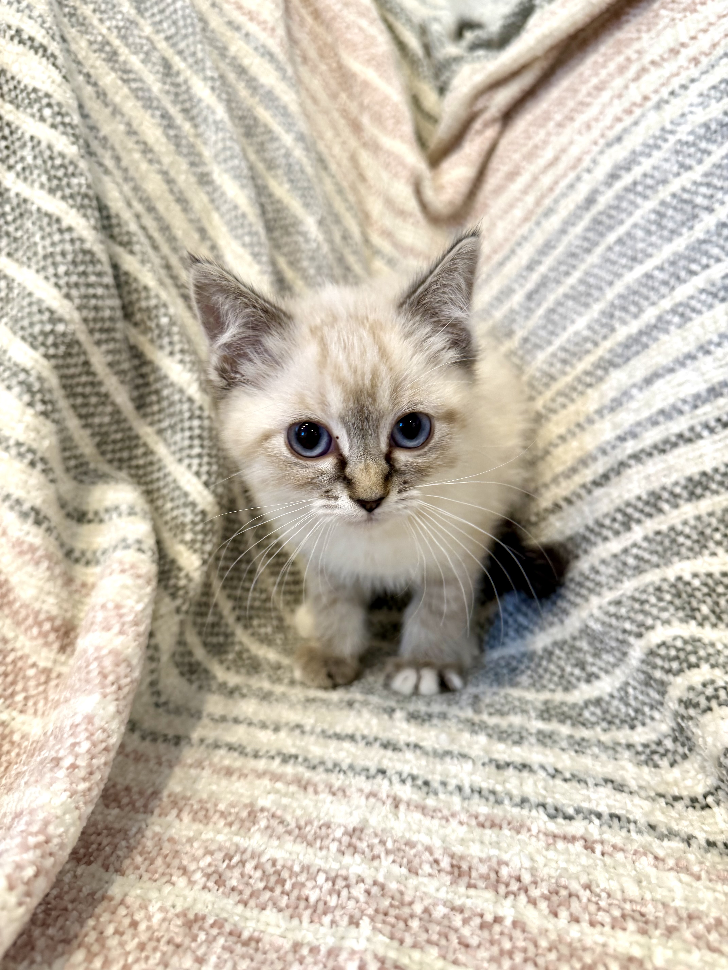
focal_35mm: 24
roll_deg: +1.7
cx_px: 364
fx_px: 673
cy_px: 485
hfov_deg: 56.8
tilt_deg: -12.4
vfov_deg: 71.6
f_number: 1.78
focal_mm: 6.76
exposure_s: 1/60
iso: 125
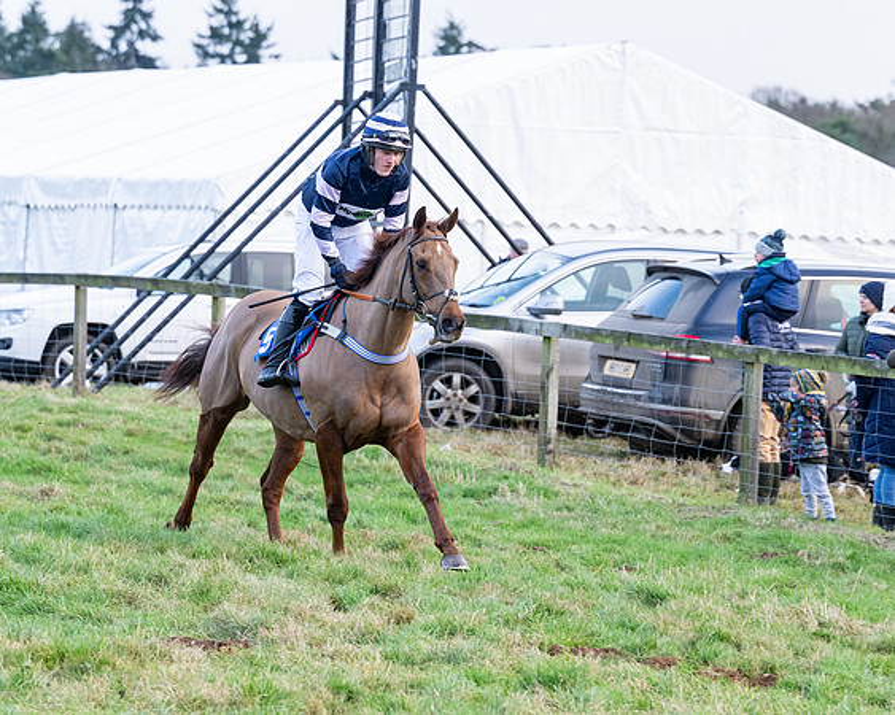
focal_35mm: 186
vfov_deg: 8.3
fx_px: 4923
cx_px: 448
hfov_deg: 10.4
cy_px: 358
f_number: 4
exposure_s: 1/500
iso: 1250
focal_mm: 110
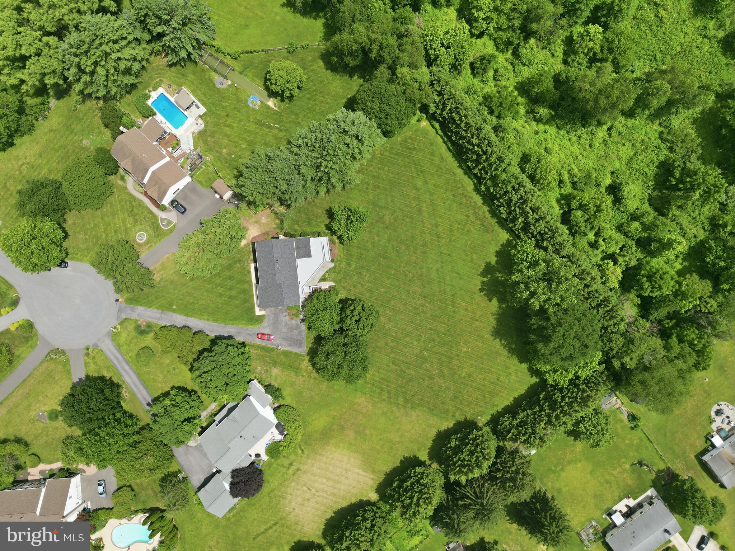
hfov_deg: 71.6
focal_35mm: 24
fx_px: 510
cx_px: 368
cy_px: 276
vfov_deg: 56.8
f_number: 1.7
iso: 110
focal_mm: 6.7
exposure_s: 1/3200
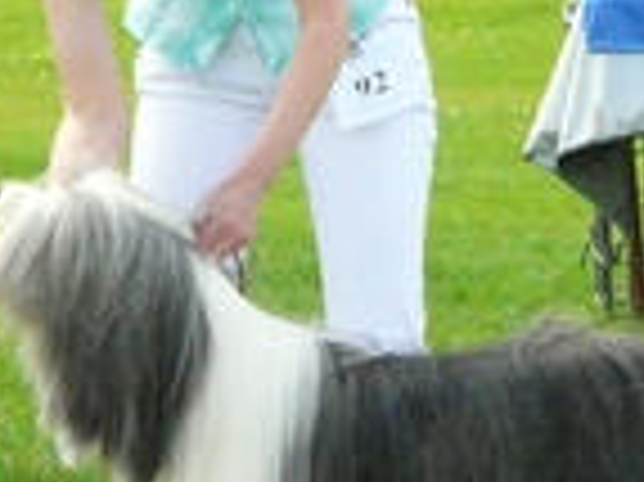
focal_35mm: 915
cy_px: 419
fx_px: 17008
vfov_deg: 1.6
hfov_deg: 2.2
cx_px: 257
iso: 400
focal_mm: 38
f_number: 7.1
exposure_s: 1/500
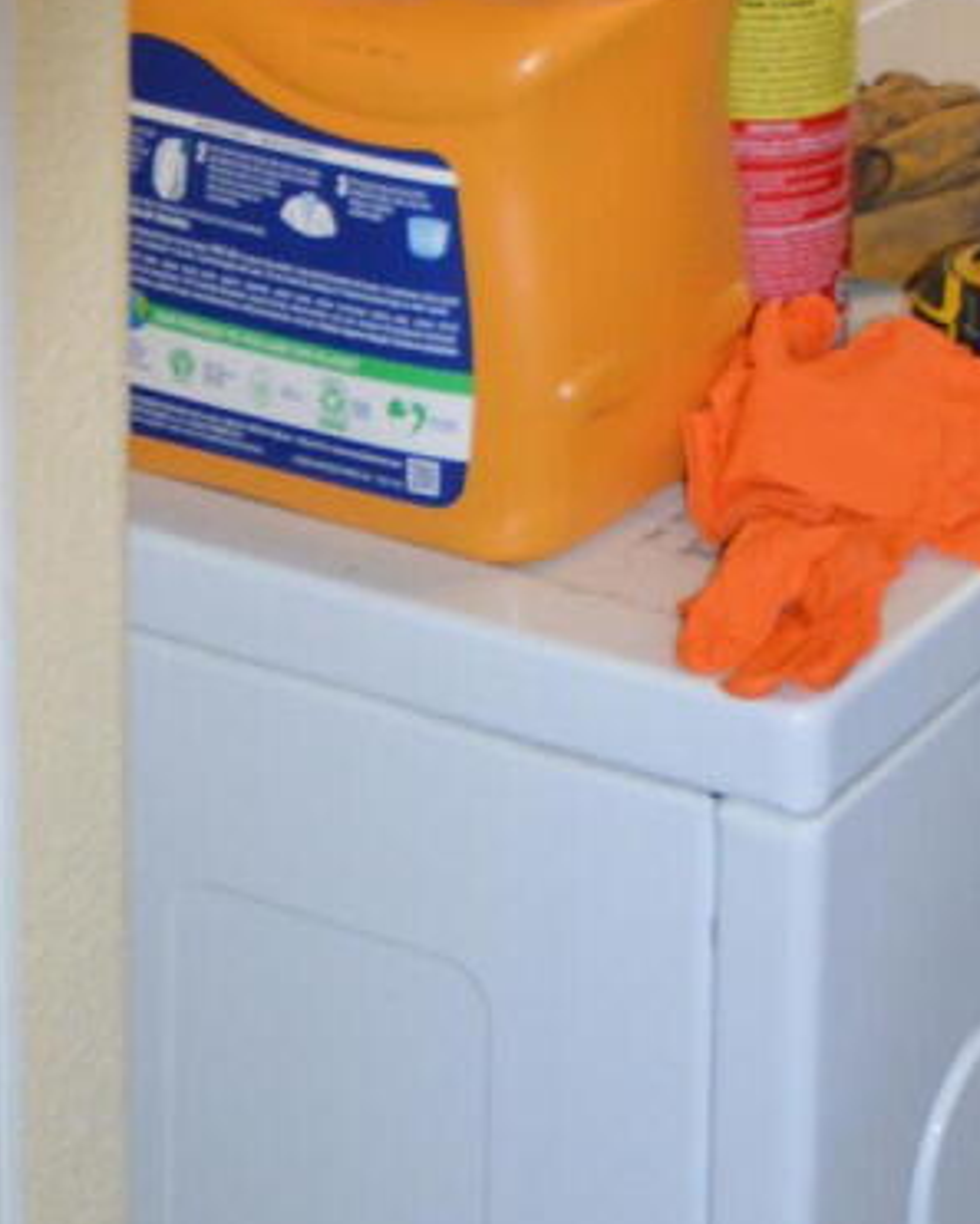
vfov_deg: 16.5
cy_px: -600
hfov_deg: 13.6
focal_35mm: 106
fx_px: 3841
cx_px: 1496
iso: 400
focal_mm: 14
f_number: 4
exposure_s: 1/100
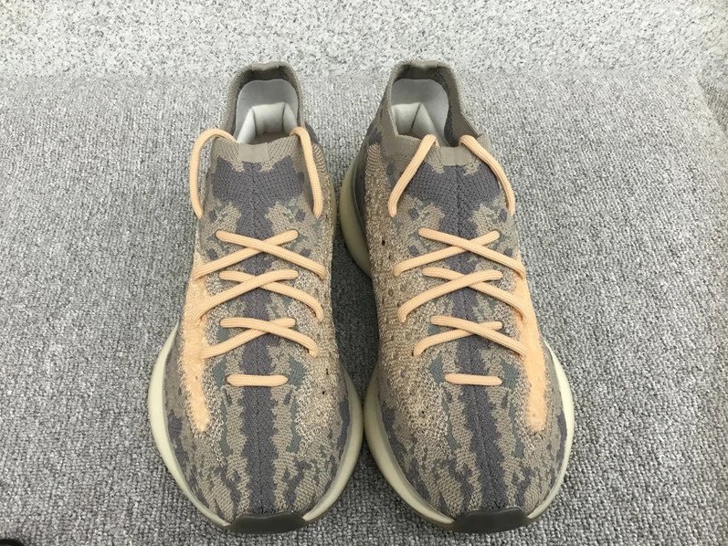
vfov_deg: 40.7
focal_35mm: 35
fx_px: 736
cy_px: 291
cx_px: 333
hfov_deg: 52.6
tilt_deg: -47.3
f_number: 2.4
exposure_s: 1/33
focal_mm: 3.3
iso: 32
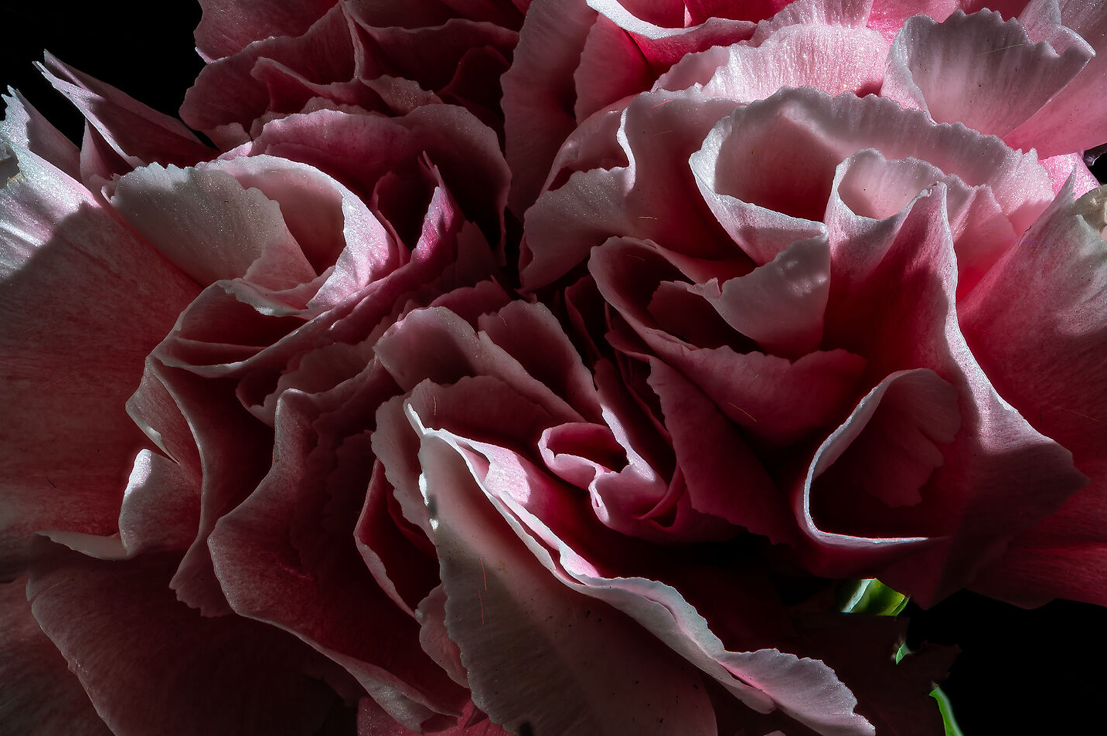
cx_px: 489
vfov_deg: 7.8
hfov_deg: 11.7
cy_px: 183
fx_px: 5409
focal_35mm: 176
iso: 100
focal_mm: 105
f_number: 14
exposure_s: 1/5
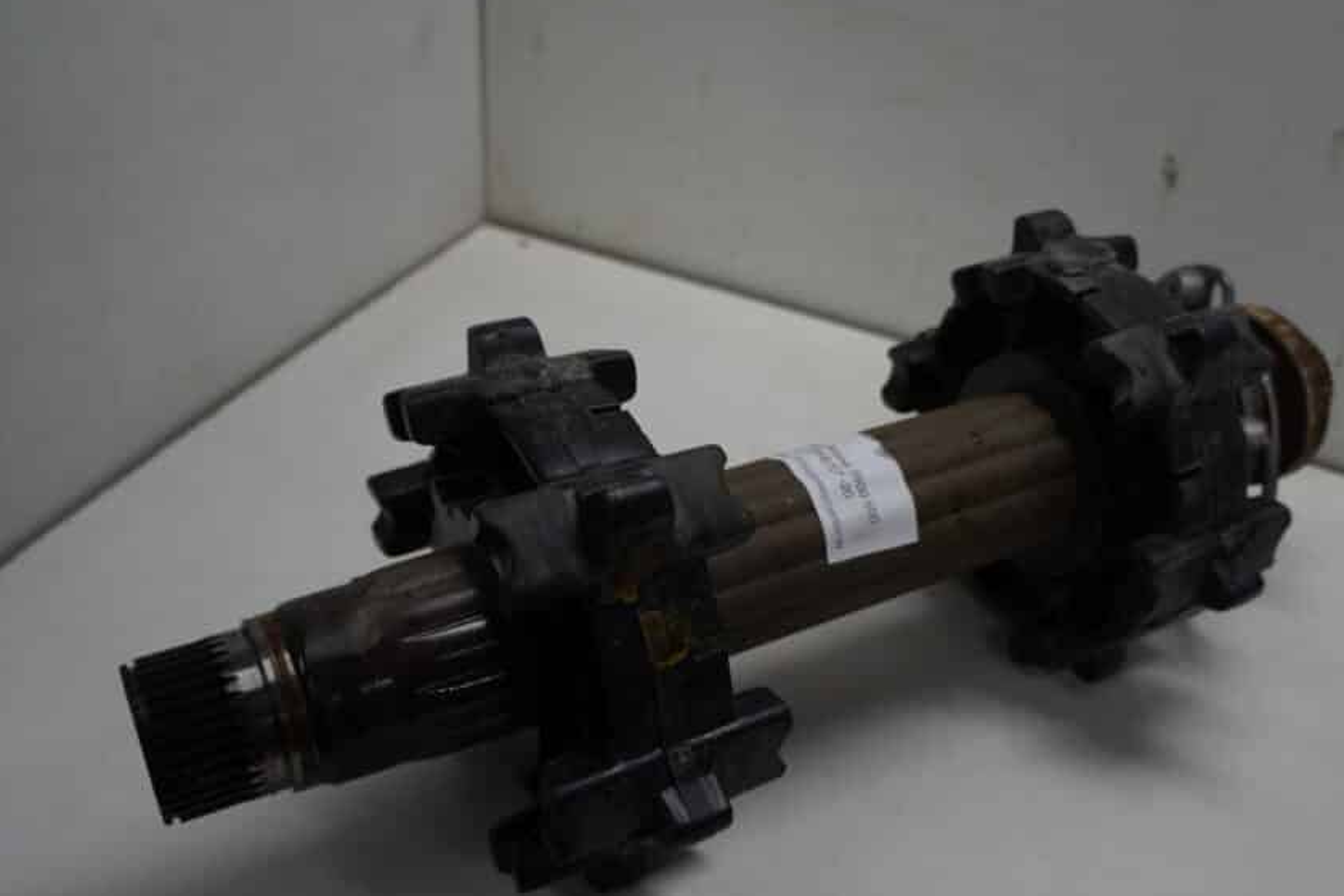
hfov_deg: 57.1
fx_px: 1232
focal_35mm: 33
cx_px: 743
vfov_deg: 40.0
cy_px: 478
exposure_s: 1/125
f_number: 3.5
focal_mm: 18
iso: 100
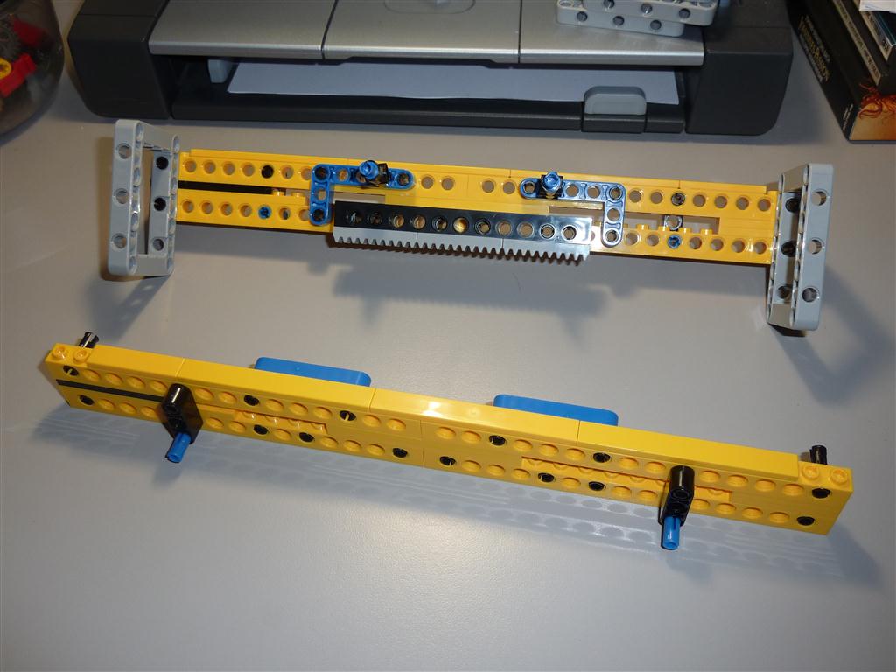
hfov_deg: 56.8
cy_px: 336
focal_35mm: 32
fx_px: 828
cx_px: 448
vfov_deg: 44.2
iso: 100
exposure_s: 1/30
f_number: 3.5
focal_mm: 5.3
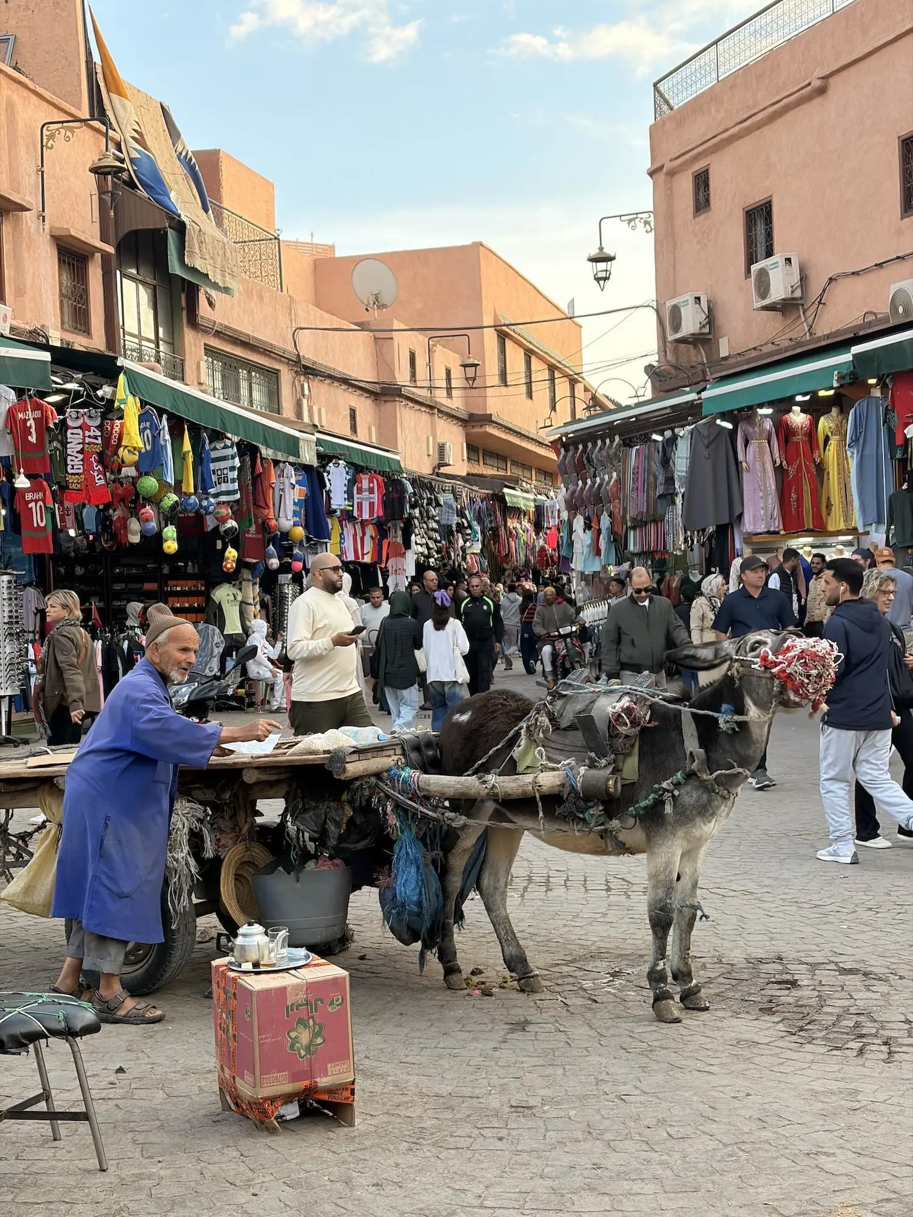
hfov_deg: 28.0
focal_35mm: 52
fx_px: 1829
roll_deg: +2.9
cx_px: 456
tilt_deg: +0.3
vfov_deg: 36.8
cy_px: 608
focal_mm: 6
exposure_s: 1/422
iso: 50
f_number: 1.6
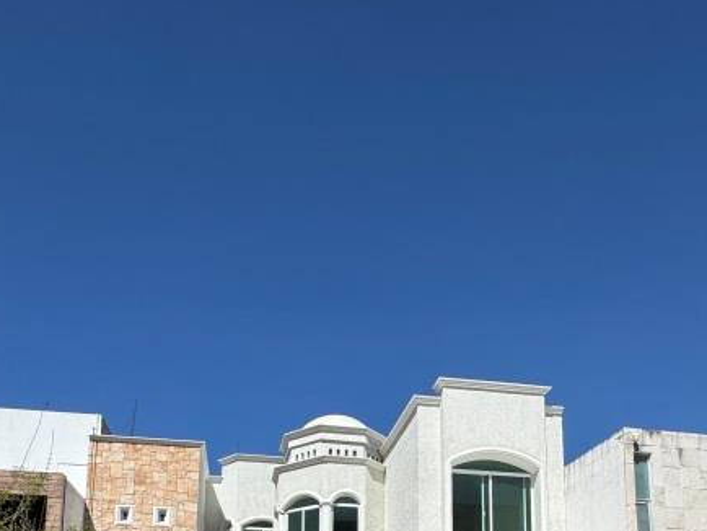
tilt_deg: +6.2
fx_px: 674
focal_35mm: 33
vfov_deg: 36.0
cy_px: 595
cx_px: 370
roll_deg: +0.6
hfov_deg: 55.3
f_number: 2.2
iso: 40
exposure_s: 1/4132
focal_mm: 2.22
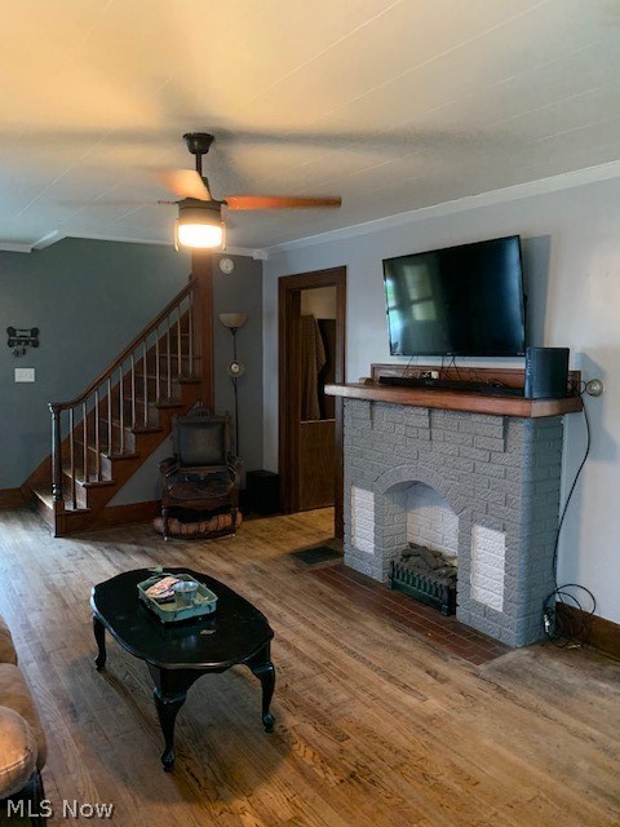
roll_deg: +0.2
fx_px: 621
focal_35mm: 26
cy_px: 414
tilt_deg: -4.4
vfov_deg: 67.3
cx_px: 310
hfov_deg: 53.1
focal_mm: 4.25
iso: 640
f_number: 1.8
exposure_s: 1/30
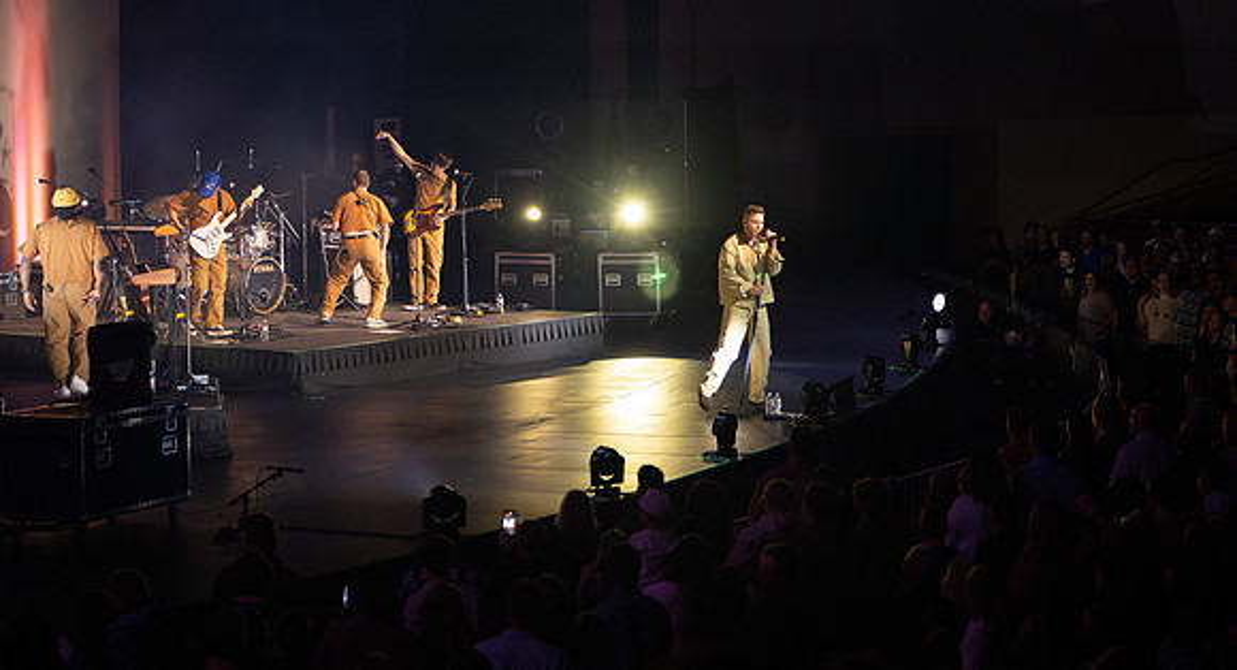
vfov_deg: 10.6
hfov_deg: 19.5
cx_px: 618
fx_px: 3607
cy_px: 258
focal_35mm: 111
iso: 4000
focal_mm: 105
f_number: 2.8
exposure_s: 1/250
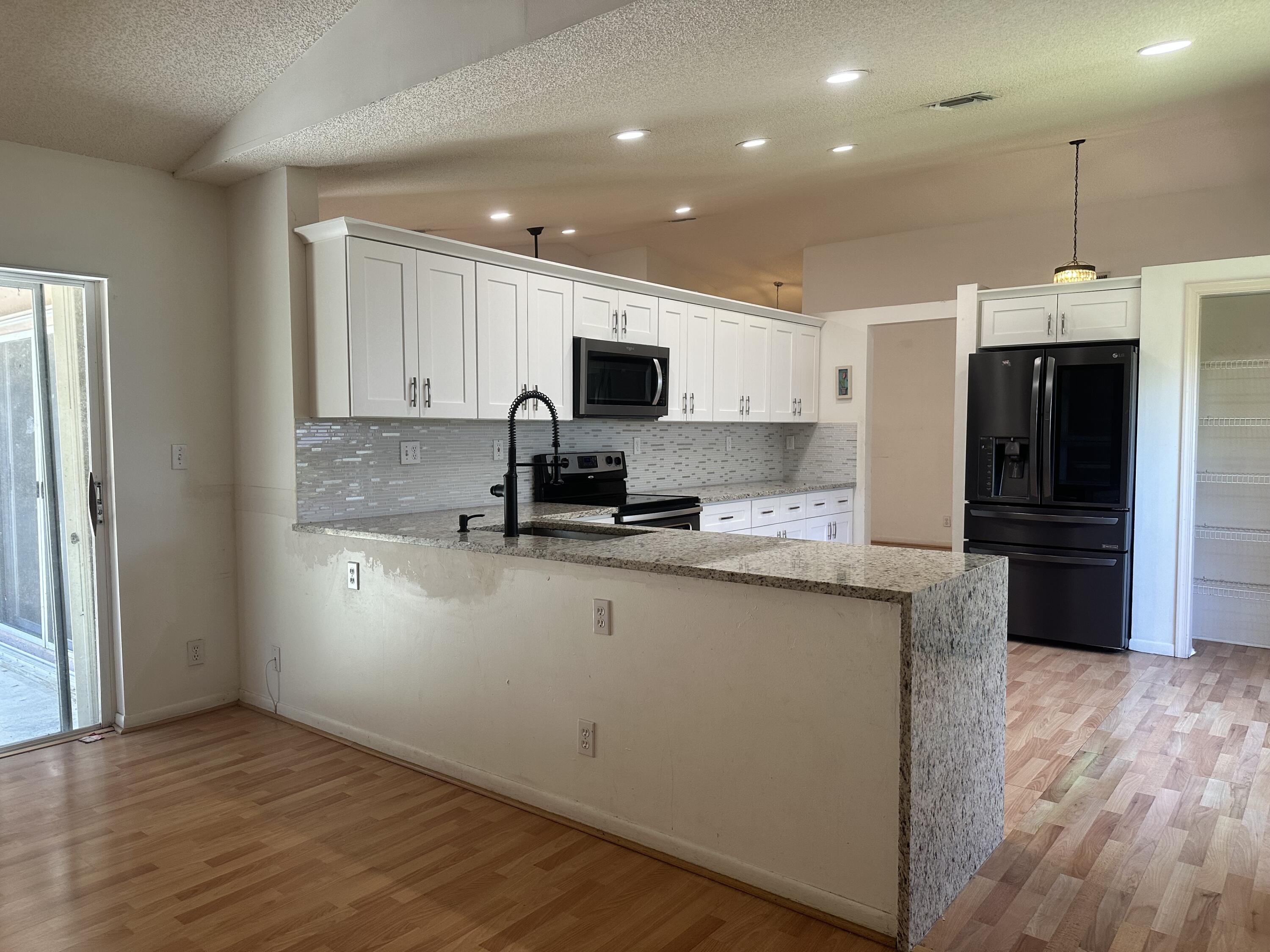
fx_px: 881
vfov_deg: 56.8
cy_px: 476
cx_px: 635
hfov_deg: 71.6
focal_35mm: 24
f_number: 1.78
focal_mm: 6.86
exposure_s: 1/120
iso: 160
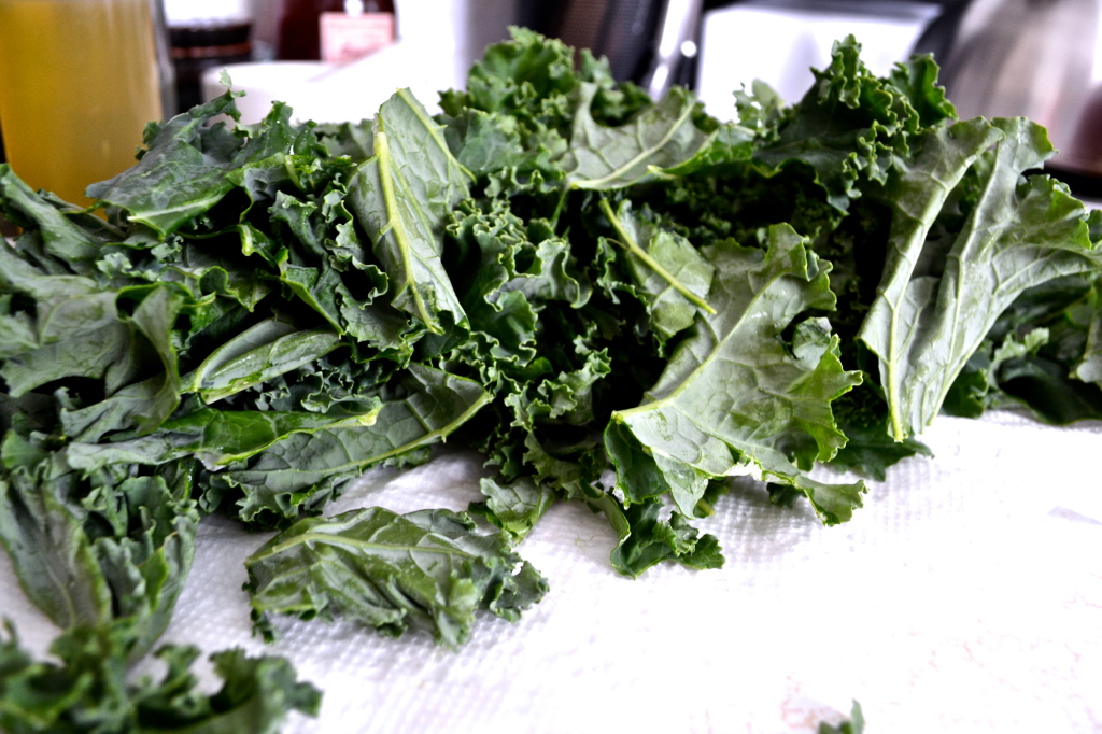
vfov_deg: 47.9
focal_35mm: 27
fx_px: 826
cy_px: 367
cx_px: 551
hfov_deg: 67.4
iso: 400
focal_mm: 18
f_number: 5.6
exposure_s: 1/3
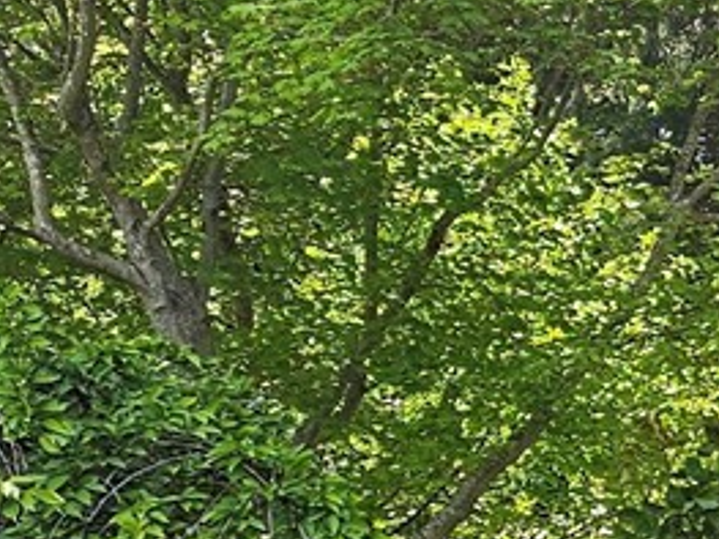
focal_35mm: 140
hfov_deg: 12.2
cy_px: 596
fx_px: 2907
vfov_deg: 10.5
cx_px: 1504
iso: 16
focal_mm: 6.3
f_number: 1.7
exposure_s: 1/120
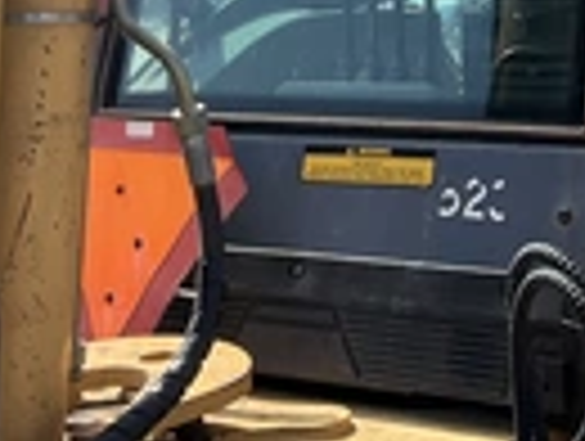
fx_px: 1507
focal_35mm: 89
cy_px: -230
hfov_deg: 21.2
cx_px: 585
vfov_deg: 15.3
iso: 25
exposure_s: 1/1035
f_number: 1.8
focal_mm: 3
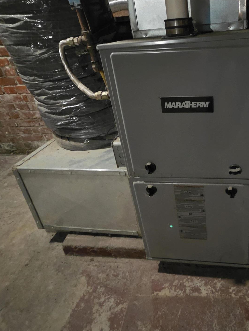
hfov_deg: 59.5
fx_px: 201
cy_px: 116
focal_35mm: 21
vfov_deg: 76.9
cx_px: 192
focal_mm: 2.2
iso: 2500
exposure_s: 1/20
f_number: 1.9
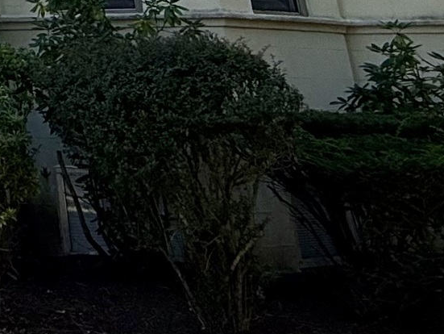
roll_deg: +0.7
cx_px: -276
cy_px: -293
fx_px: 1001
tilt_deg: +22.6
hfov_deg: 20.3
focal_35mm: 78
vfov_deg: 15.7
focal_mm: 2.22
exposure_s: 1/527
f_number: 2.2
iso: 50
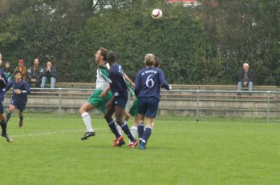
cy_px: 87
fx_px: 2134
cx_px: 146
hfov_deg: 7.5
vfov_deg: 5.0
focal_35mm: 275
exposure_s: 1/320
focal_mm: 160
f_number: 4.5
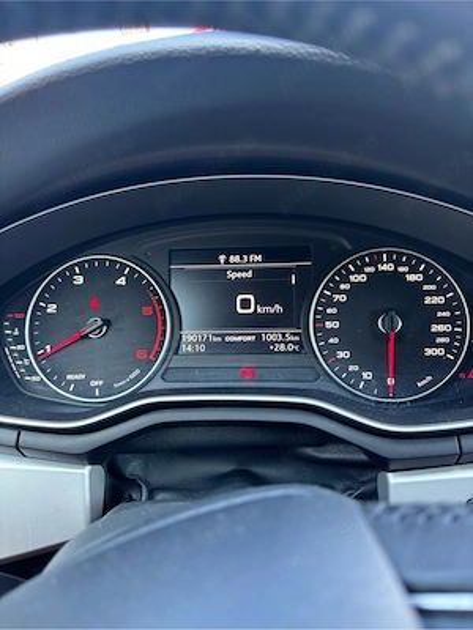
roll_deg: +1.7
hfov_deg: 53.1
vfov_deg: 67.3
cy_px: 315
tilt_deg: -16.0
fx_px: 474
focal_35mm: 26
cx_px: 236
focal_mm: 5.96
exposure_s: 1/60
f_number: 1.6
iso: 160
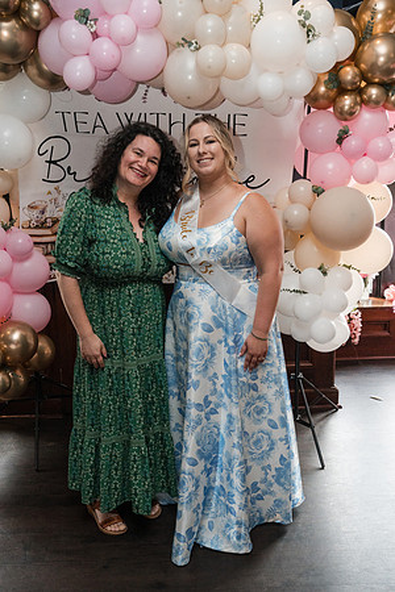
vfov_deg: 54.4
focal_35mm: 35
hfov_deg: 37.9
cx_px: 198
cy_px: 296
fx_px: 576
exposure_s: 1/250
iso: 5000
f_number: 9
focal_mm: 35
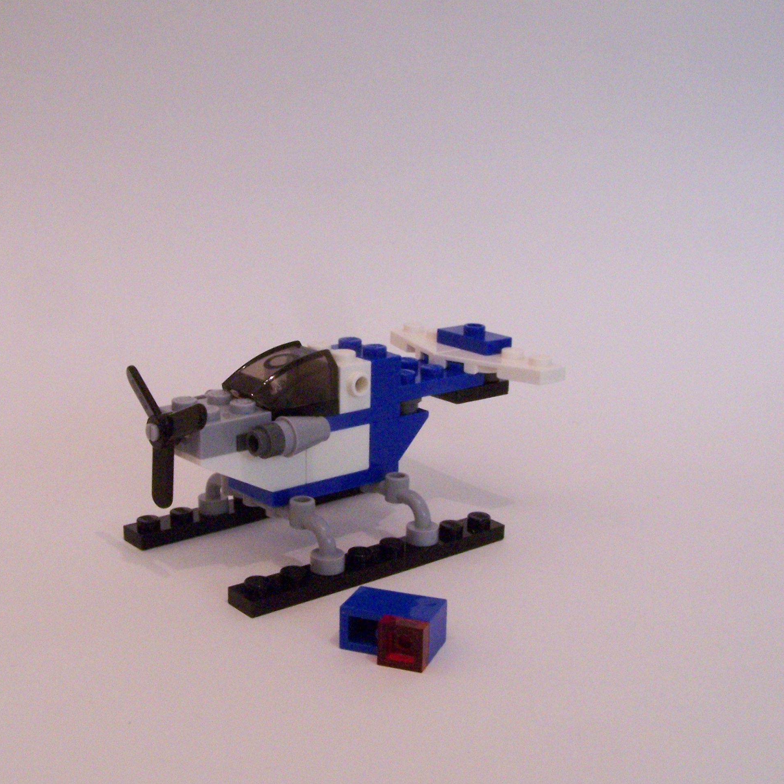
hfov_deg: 37.5
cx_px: 332
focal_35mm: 45
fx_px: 1153
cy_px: 391
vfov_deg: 37.6
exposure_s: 1/8
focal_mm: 6.3
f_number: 7.1
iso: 400
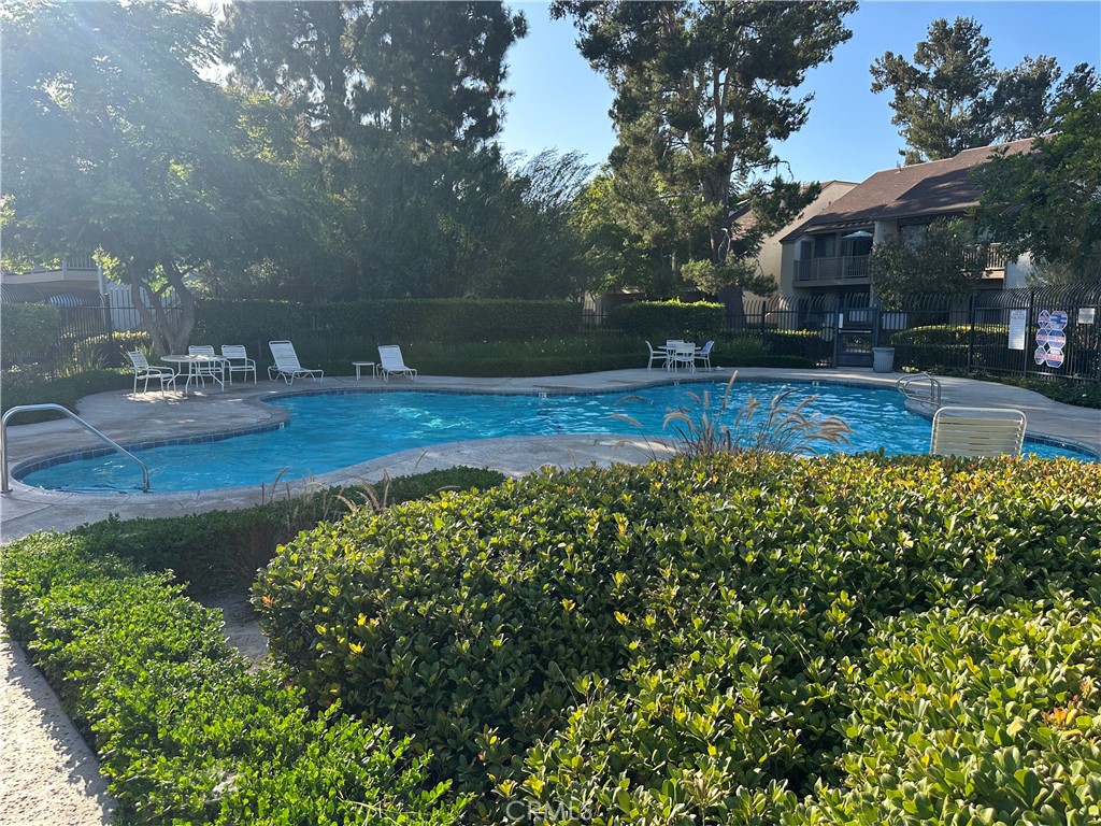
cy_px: 413
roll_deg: -0.6
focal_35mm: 24
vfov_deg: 56.8
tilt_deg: -5.7
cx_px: 550
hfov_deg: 71.6
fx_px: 763
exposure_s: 1/1062
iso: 80
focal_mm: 6.86
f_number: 1.78
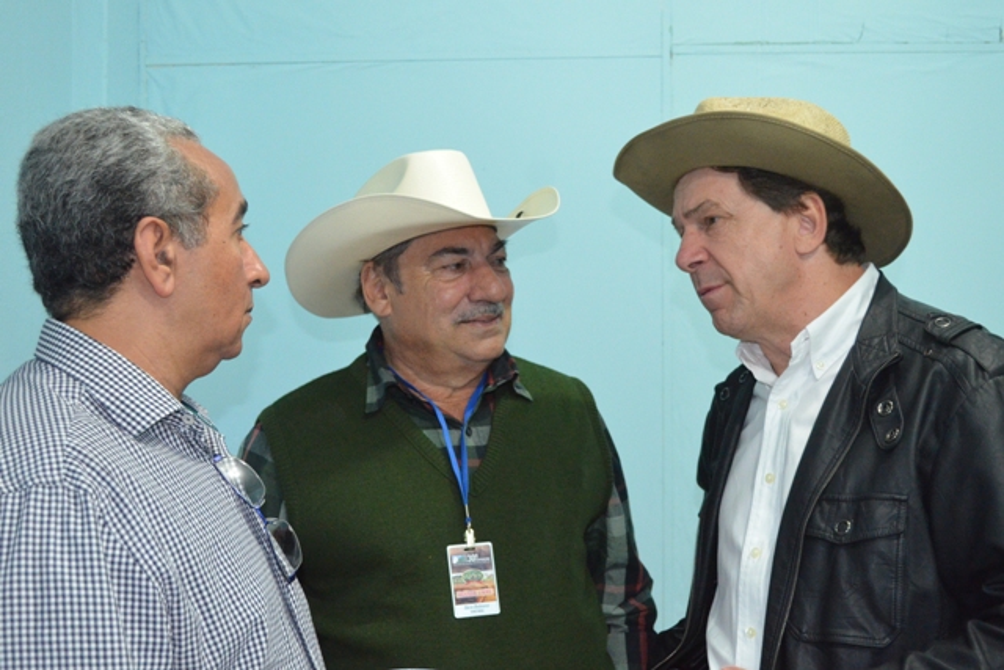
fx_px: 1088
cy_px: 335
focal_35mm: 39
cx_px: 502
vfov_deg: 34.2
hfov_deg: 49.5
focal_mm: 26
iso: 3200
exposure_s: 1/60
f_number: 4.2
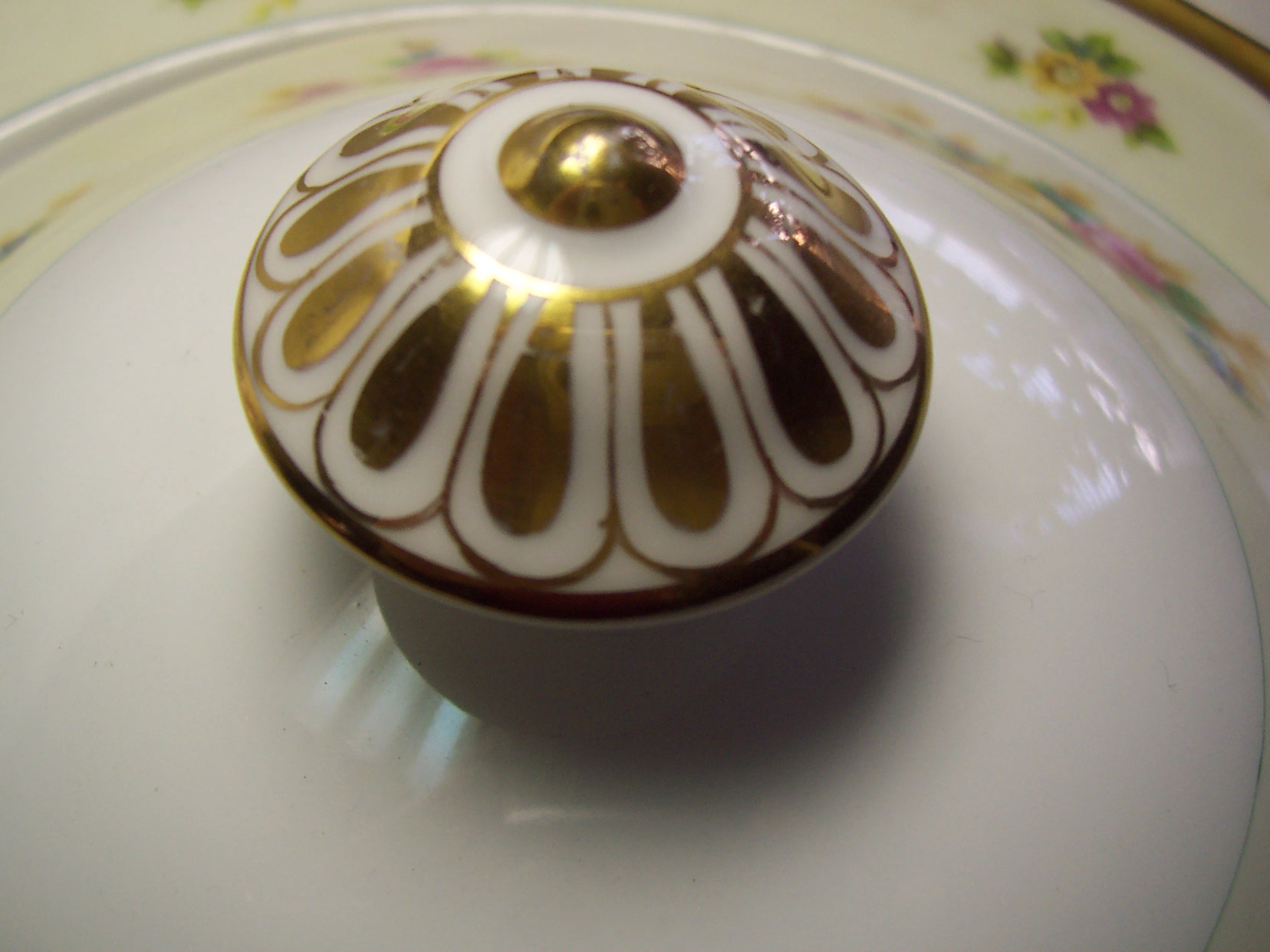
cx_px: 635
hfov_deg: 50.1
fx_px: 1357
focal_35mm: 37
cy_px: 476
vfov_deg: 38.7
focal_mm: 5.6
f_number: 2.8
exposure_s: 1/125
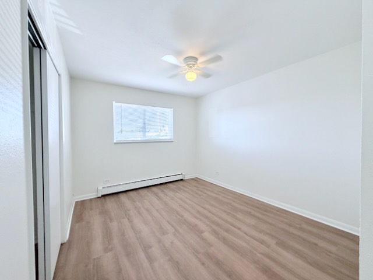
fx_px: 151
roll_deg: +0.2
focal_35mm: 14
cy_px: 140
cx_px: 186
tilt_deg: -1.8
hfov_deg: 102.1
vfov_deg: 85.7
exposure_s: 1/120
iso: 200
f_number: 2.2
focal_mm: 2.22
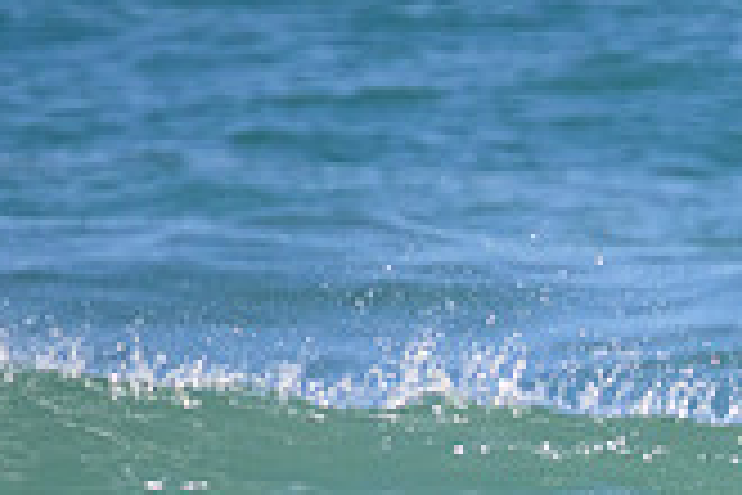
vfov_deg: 0.5
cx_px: 1097
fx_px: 58057
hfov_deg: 0.7
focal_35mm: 2817
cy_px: 740
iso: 1800
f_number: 11
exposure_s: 1/2000
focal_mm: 800
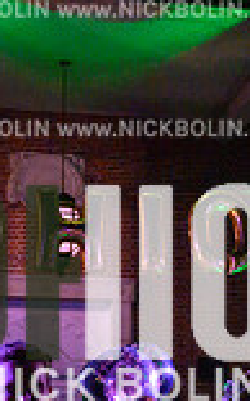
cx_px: 98
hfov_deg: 14.3
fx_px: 996
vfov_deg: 22.6
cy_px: 307
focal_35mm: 91
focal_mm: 24
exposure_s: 1/500
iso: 12800
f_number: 4
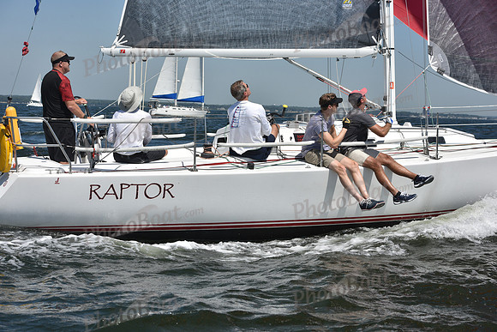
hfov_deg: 28.8
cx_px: 248
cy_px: 166
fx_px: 967
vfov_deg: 19.5
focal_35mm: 70
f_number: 9
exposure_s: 1/1250
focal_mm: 70
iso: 250
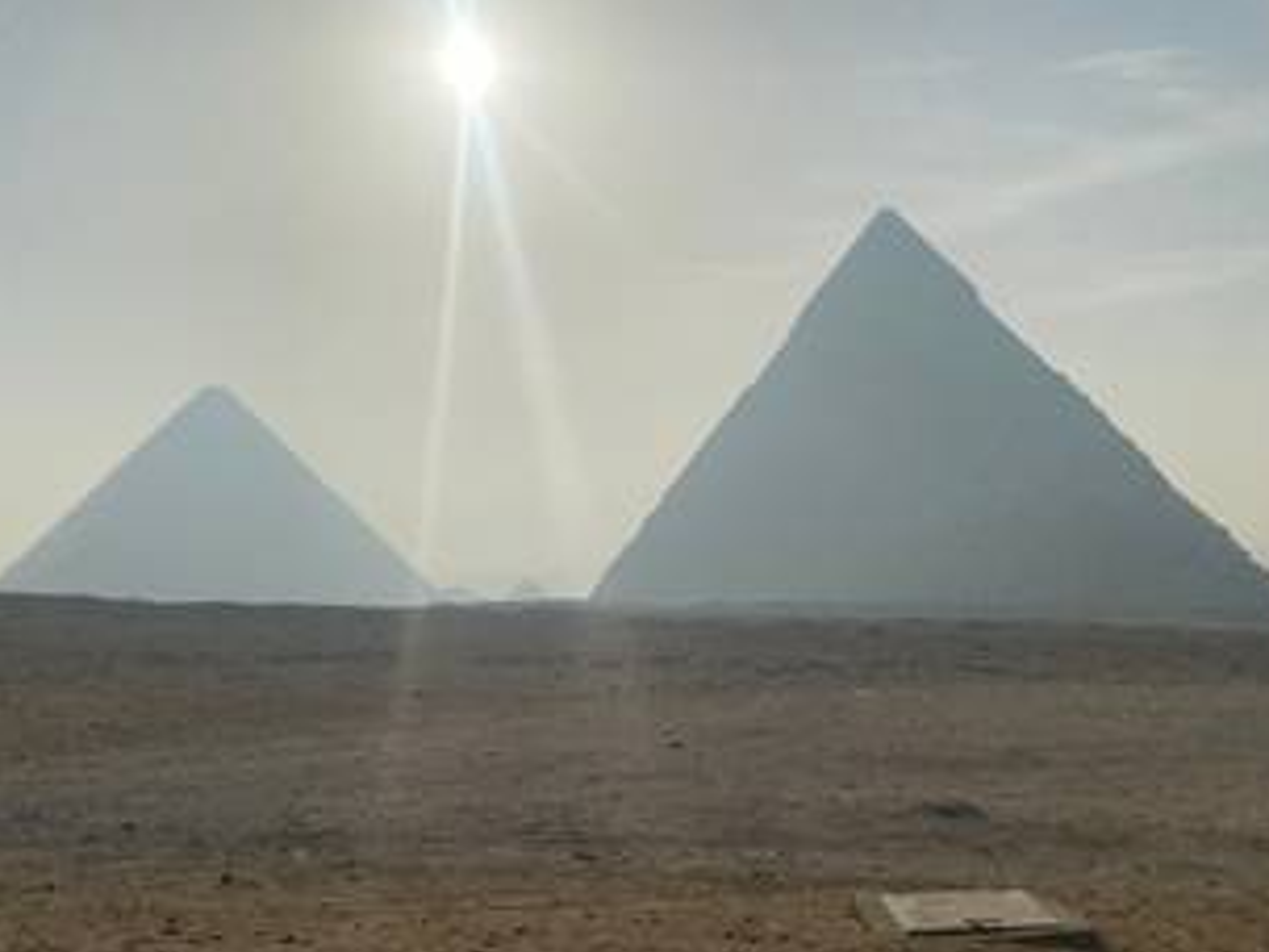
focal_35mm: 41
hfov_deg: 45.8
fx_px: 1503
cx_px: 655
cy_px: 601
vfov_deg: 34.9
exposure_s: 1/9615
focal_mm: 4.25
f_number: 1.8
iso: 32
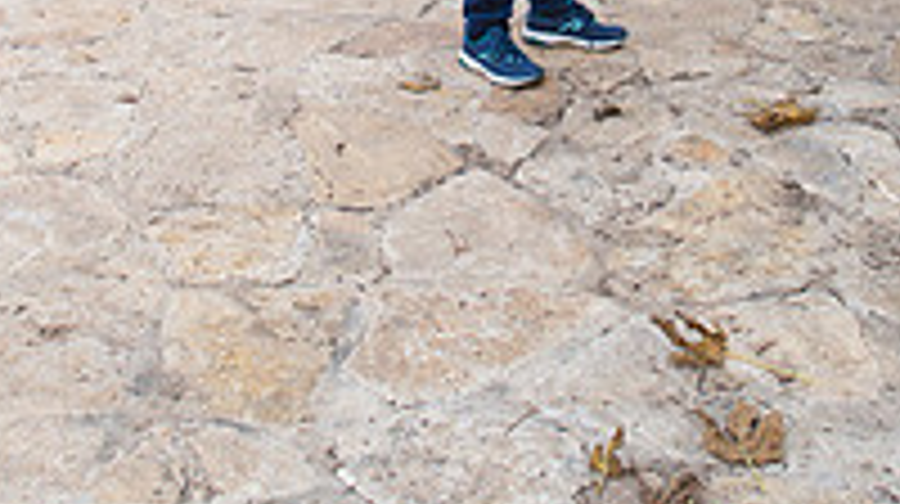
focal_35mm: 73
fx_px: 1740
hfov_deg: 29.0
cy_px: -250
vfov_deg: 15.3
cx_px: 414
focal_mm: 24
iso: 100
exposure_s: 1/800
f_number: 2.8
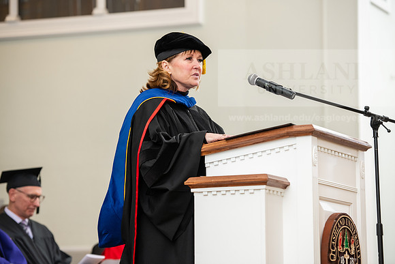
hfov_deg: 16.4
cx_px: 198
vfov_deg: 11.0
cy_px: 132
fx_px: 1372
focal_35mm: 125
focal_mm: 125
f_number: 3.5
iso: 1250
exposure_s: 1/200
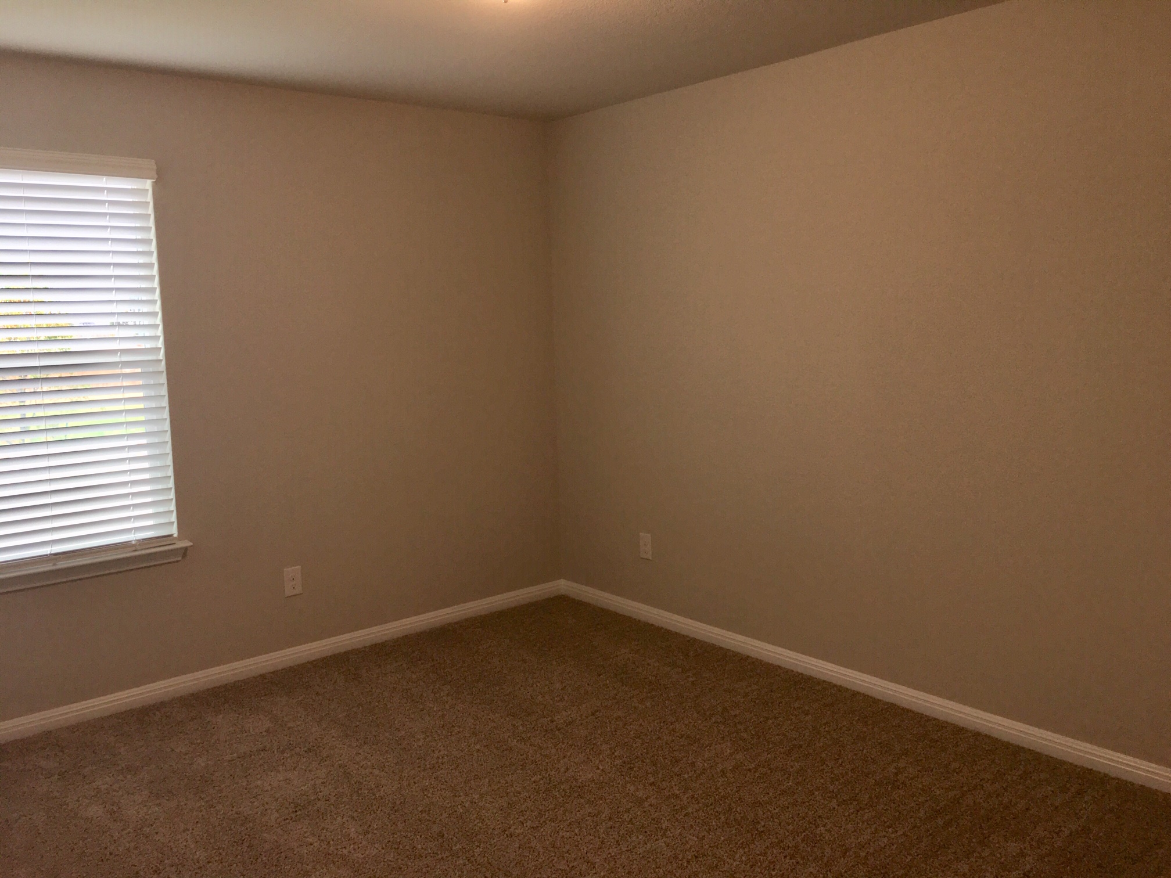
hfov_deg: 61.7
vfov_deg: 48.2
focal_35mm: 29
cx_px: 586
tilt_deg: -7.0
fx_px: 981
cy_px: 439
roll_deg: +1.3
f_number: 2.2
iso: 25
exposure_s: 1/62
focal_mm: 4.15
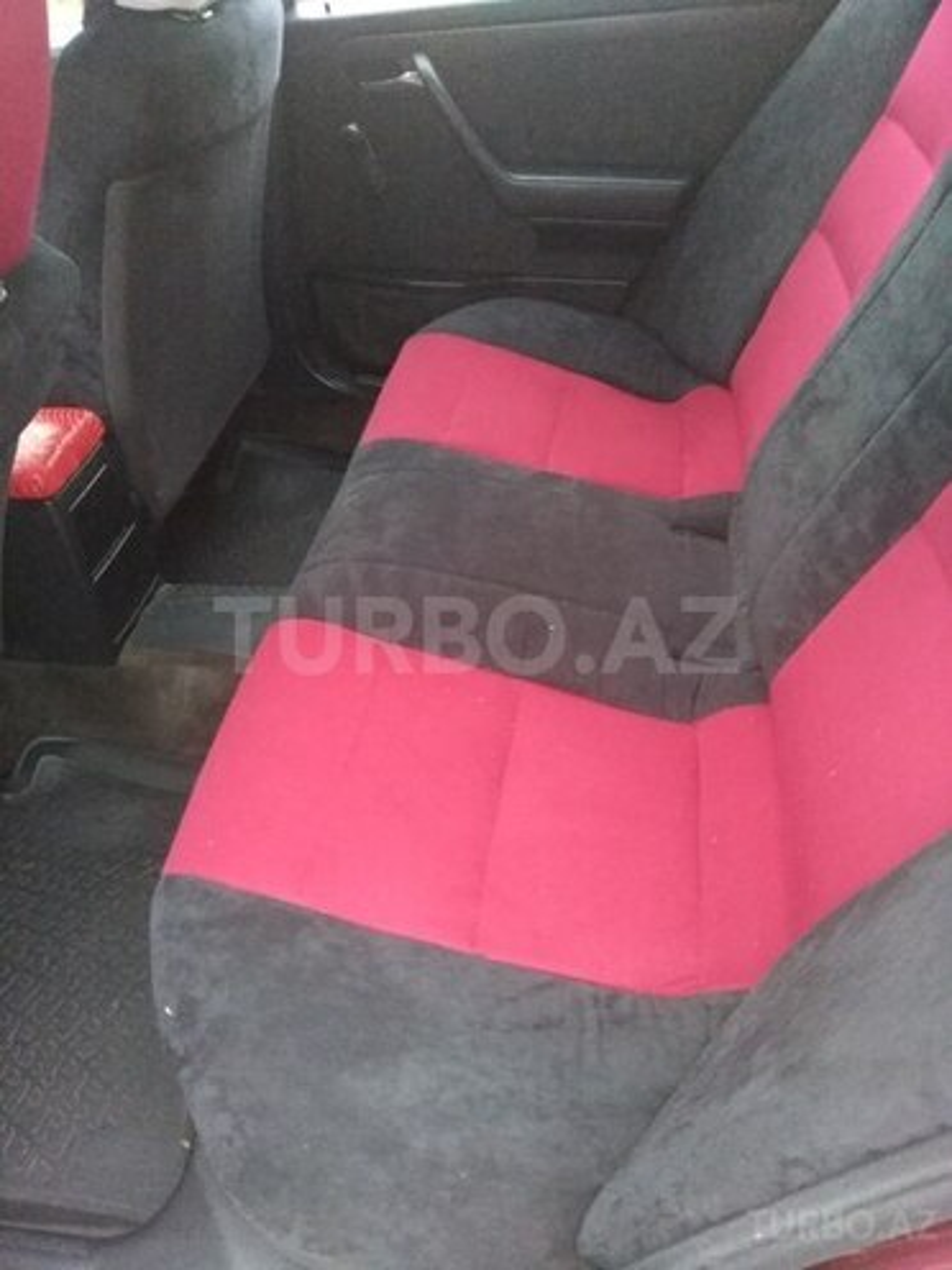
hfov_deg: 63.4
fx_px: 770
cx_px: 476
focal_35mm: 21
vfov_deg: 79.0
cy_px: 635
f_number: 2
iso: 1485
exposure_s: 1/33
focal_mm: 3.57
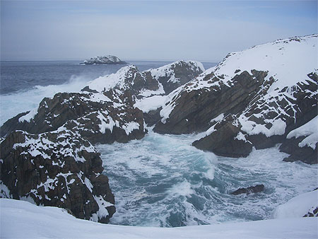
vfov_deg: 40.7
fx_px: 322
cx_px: 159
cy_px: 120
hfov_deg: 52.6
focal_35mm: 35
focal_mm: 5.8
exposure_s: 1/1000
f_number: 4.3
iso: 80
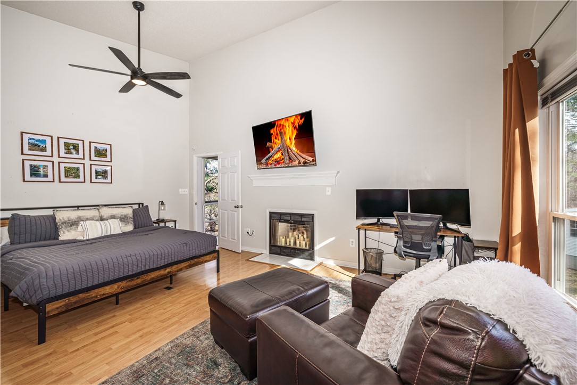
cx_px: 288
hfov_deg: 104.3
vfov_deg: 81.2
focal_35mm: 14
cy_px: 192
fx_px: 224
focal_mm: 14
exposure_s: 1/100
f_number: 9
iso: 200
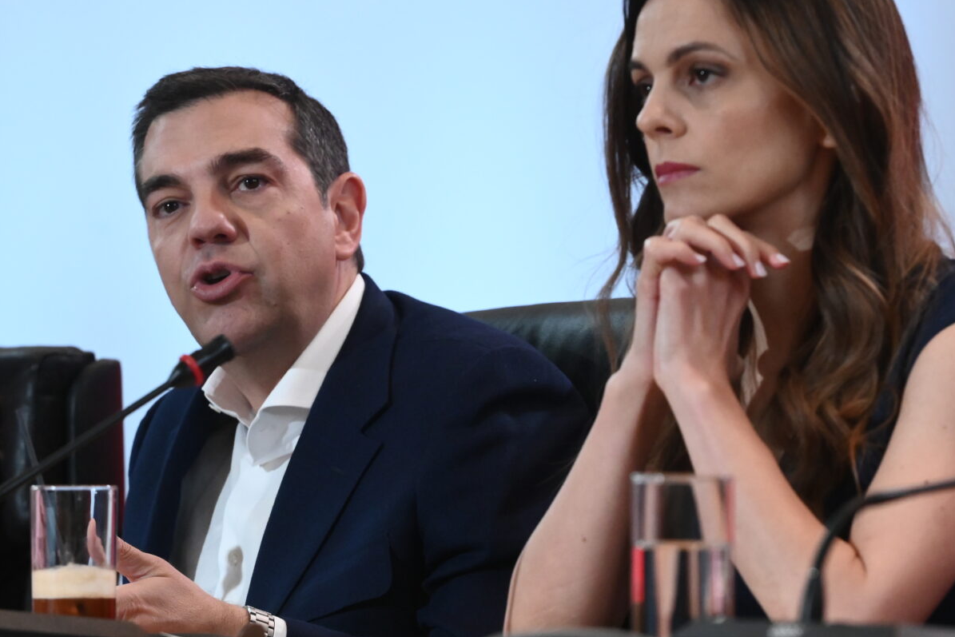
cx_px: 478
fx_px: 6977
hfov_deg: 7.8
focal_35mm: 263
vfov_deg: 5.2
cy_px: 318
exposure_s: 1/400
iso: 6400
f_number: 5.6
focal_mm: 175
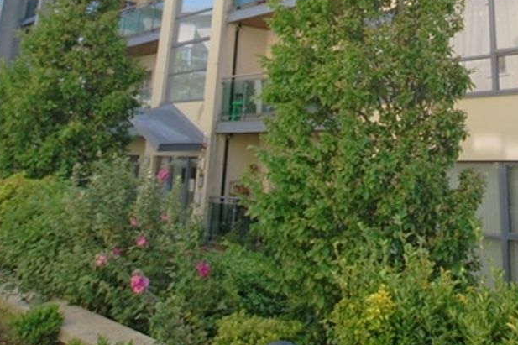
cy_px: -13
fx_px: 503
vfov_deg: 34.0
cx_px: 432
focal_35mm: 35
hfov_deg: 50.3
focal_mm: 10
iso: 200
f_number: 3.5
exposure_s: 1/1000
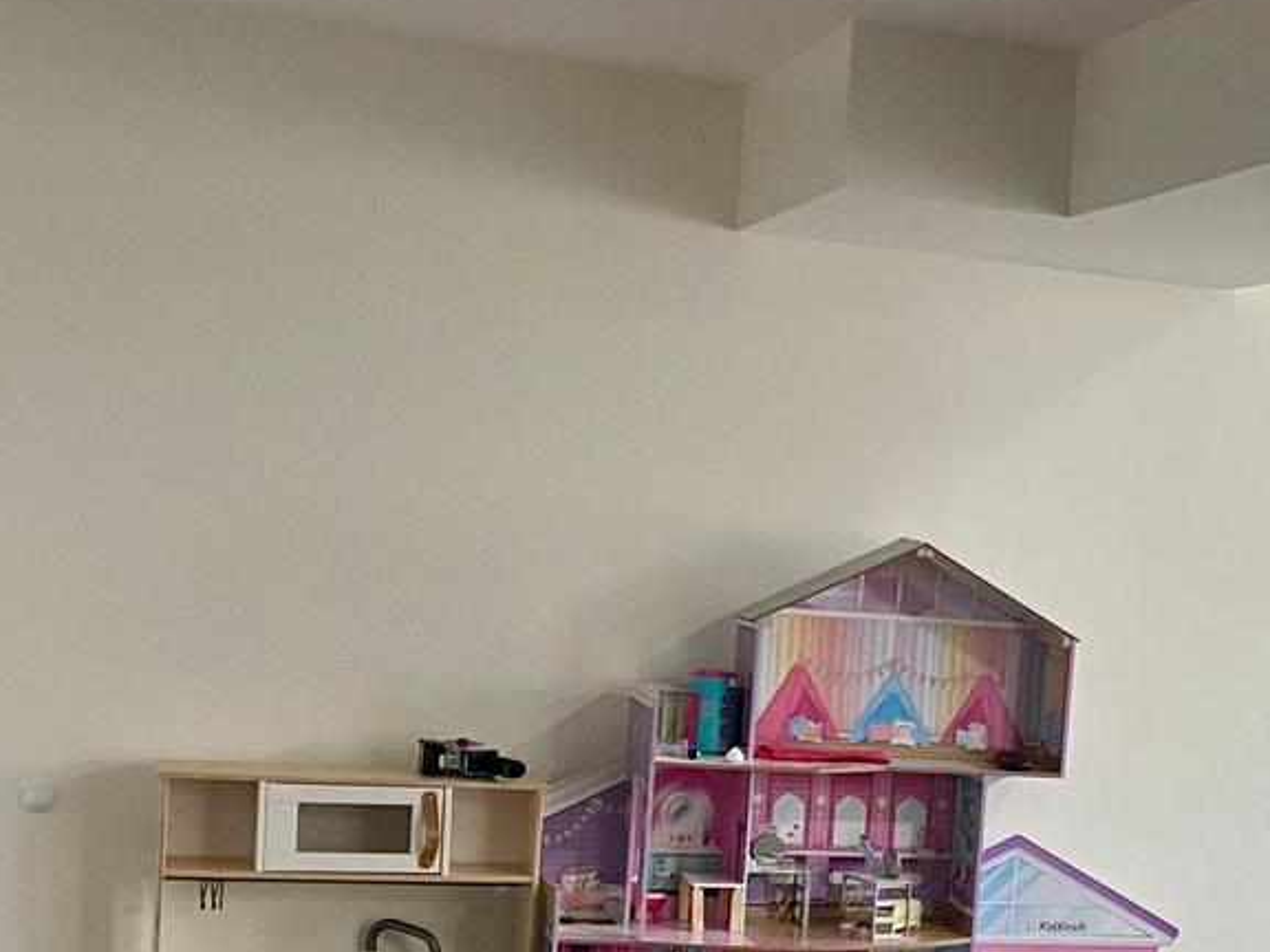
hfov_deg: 28.5
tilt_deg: -4.5
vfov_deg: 22.2
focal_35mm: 65
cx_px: 1182
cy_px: 803
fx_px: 2385
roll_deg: +0.5
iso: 125
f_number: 1.8
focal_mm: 4.25
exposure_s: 1/60
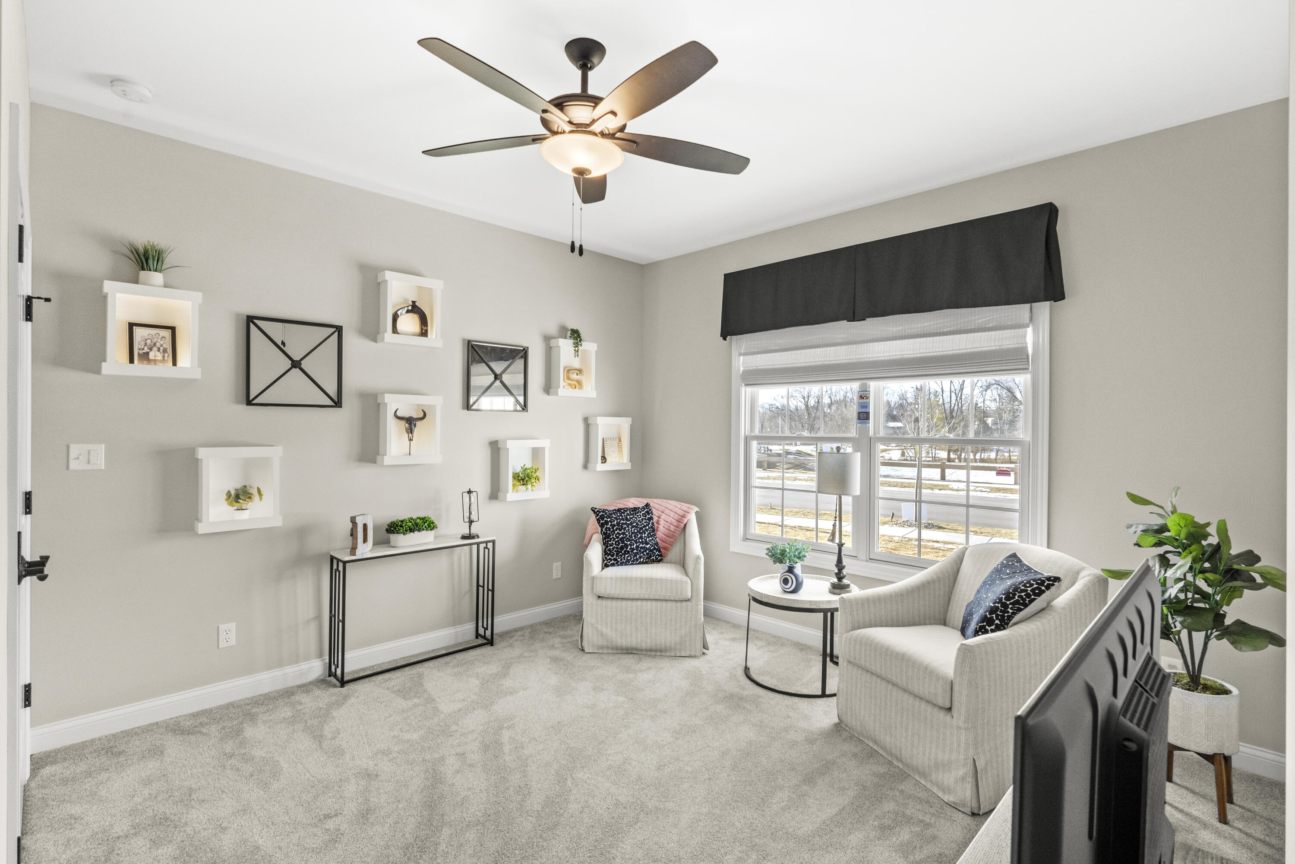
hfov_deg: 95.0
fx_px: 593
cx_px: 648
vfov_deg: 72.1
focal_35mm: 16
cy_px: 432
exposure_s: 1/13
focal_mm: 16.5
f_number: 9
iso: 2000
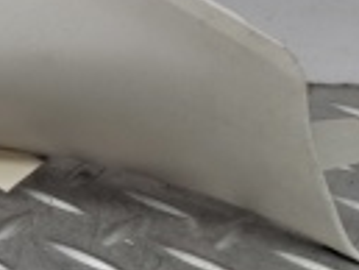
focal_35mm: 134
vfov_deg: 10.6
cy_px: -174
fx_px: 1391
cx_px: -520
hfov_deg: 11.8
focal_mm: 4
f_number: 1.8
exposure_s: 1/50
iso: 80
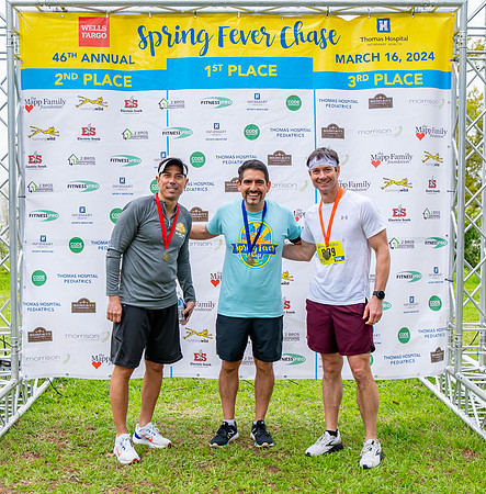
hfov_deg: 32.9
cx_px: 255
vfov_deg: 33.4
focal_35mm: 51
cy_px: 234
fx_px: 824
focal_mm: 36
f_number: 2.8
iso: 320
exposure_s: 1/1250
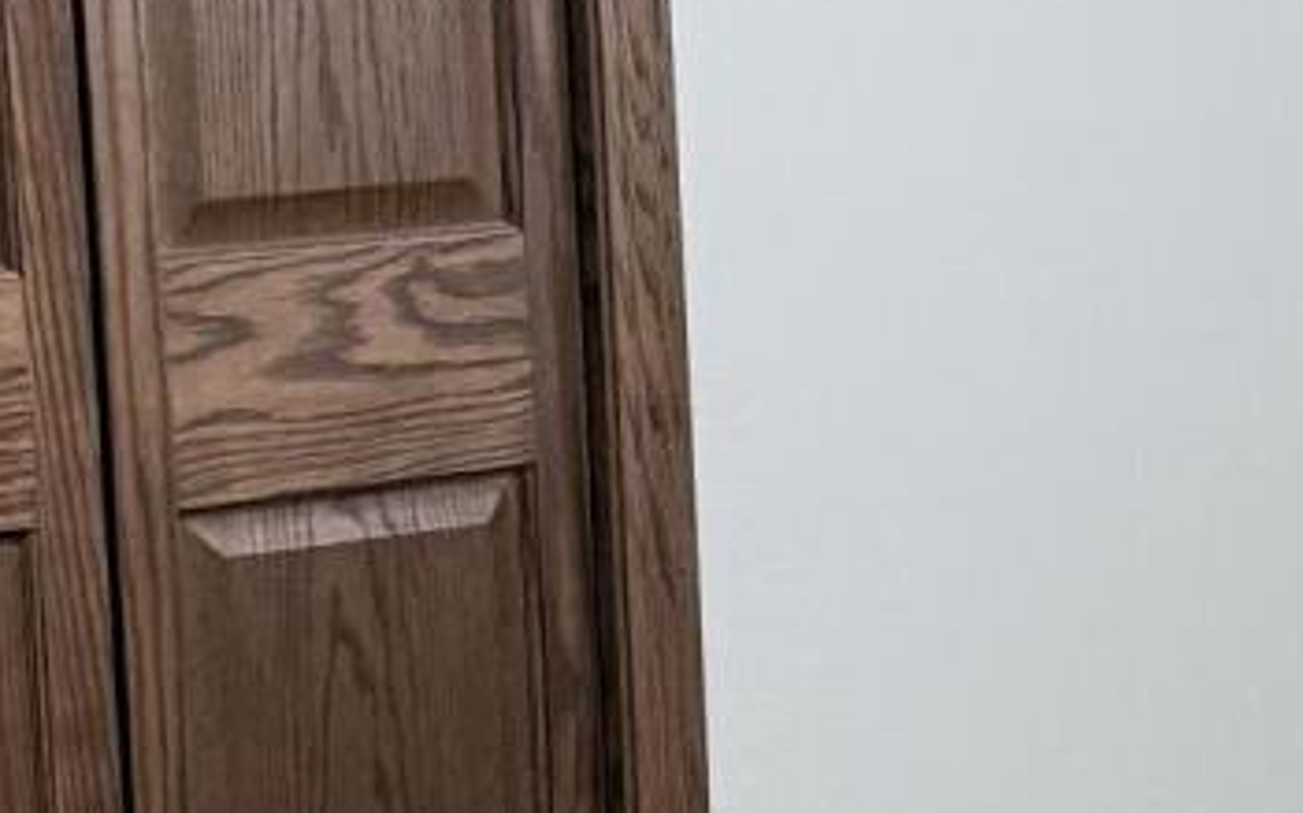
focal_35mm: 145
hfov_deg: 13.6
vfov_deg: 9.0
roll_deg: +2.1
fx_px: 5147
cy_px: 419
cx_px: 1971
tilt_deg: -7.4
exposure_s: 1/60
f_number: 1.78
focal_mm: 6.76
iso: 320
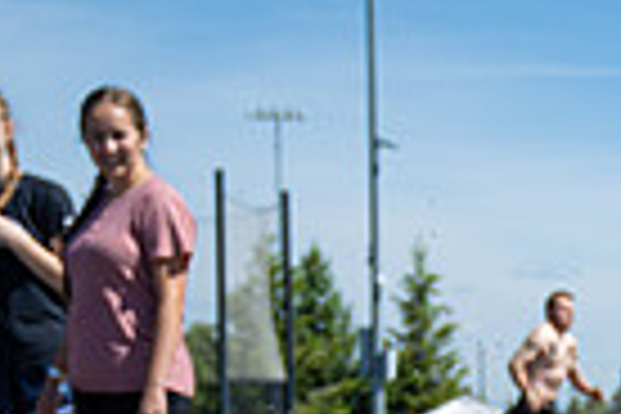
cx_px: 1025
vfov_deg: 8.9
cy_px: 849
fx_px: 2484
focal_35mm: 144
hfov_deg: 13.2
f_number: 4
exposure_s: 1/1250
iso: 100
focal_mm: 31.5
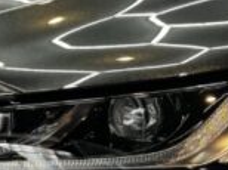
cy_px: 200
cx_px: -15
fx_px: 1052
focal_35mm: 160
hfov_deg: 12.2
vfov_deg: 9.1
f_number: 1.78
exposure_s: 1/60
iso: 160
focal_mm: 6.76
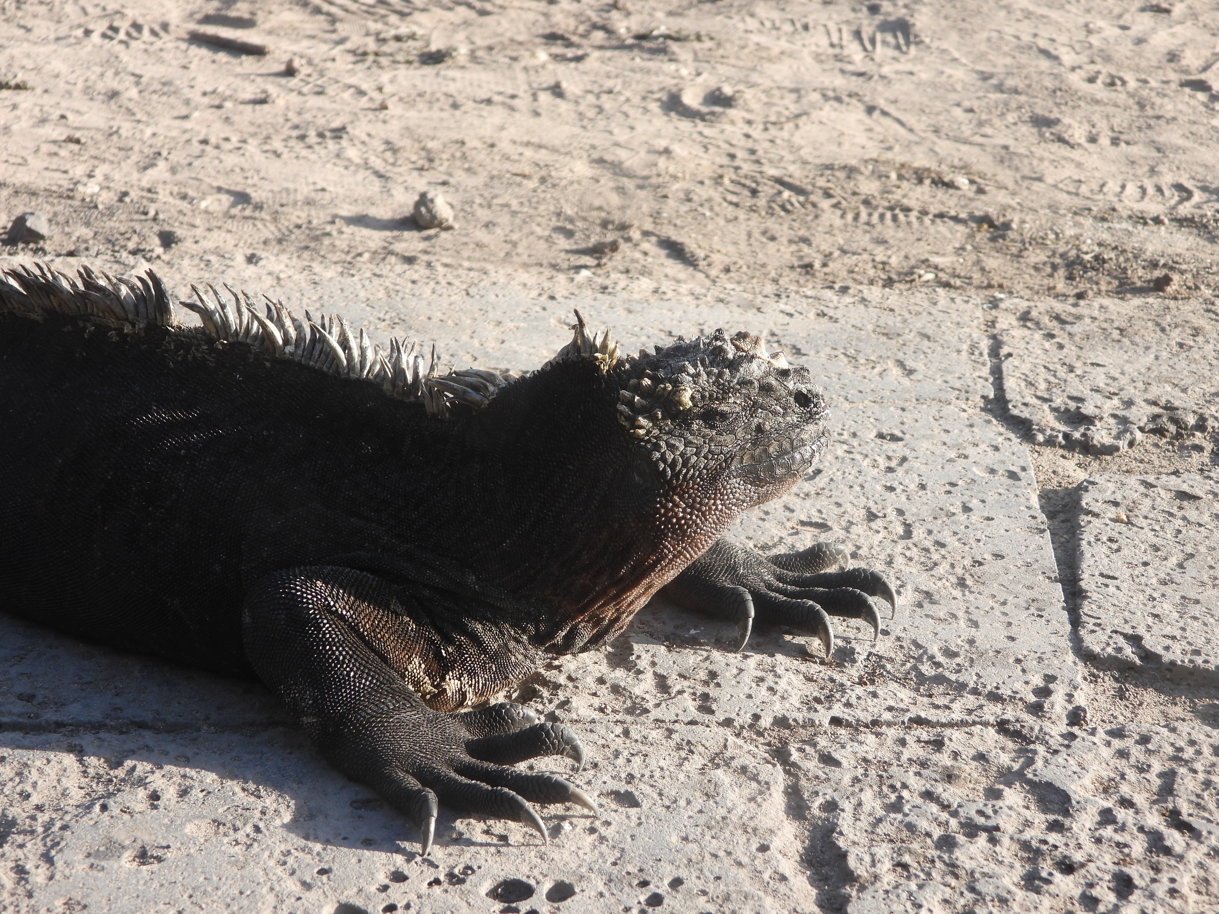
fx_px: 2641
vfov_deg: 19.6
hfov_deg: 26.0
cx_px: 610
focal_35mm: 75
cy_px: 457
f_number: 3.5
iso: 100
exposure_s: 1/320
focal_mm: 13.5
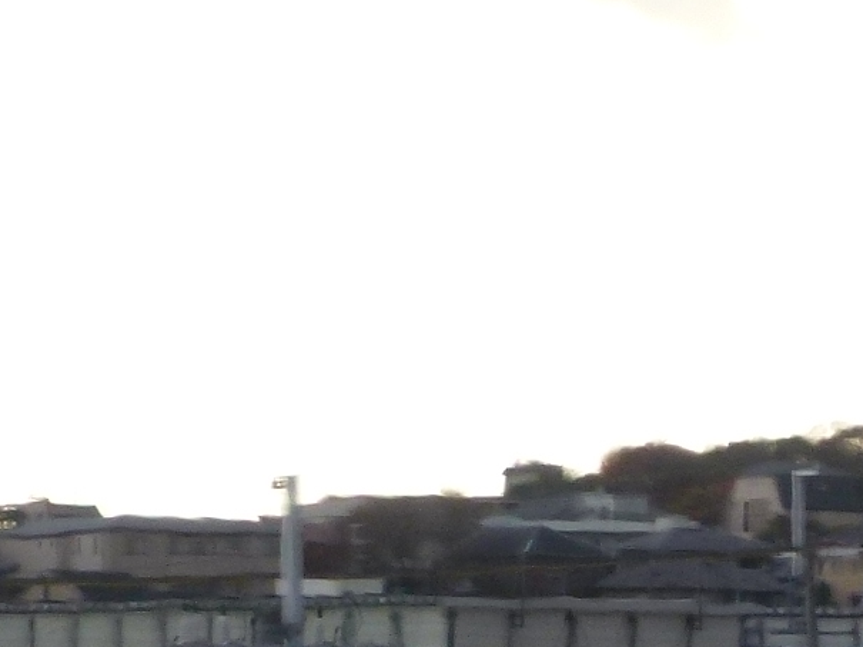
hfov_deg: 7.9
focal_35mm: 241
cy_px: 657
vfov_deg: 6.1
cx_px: 1603
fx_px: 6009
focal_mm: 10.1
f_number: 4.4
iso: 100
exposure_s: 1/250
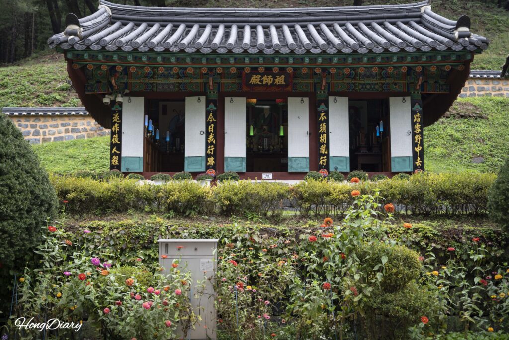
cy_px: 170
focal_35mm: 46
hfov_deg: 42.7
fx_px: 650
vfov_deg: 29.3
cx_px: 254
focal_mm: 46
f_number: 5.6
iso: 160
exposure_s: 1/60
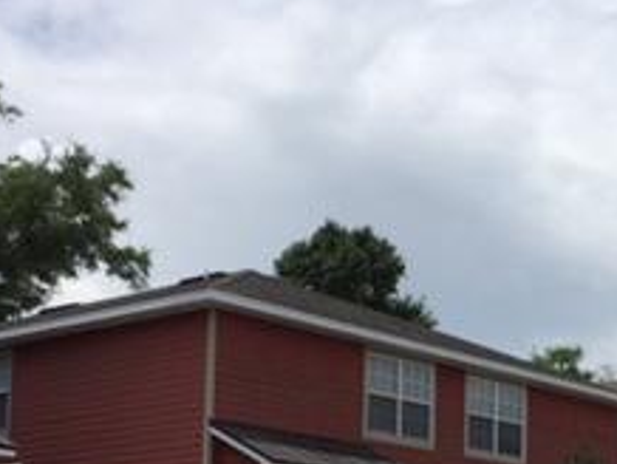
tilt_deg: +7.1
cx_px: 600
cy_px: 495
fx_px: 1517
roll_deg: -0.1
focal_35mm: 85
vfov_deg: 16.9
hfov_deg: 22.2
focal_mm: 4.15
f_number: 2.2
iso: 32
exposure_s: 1/4950
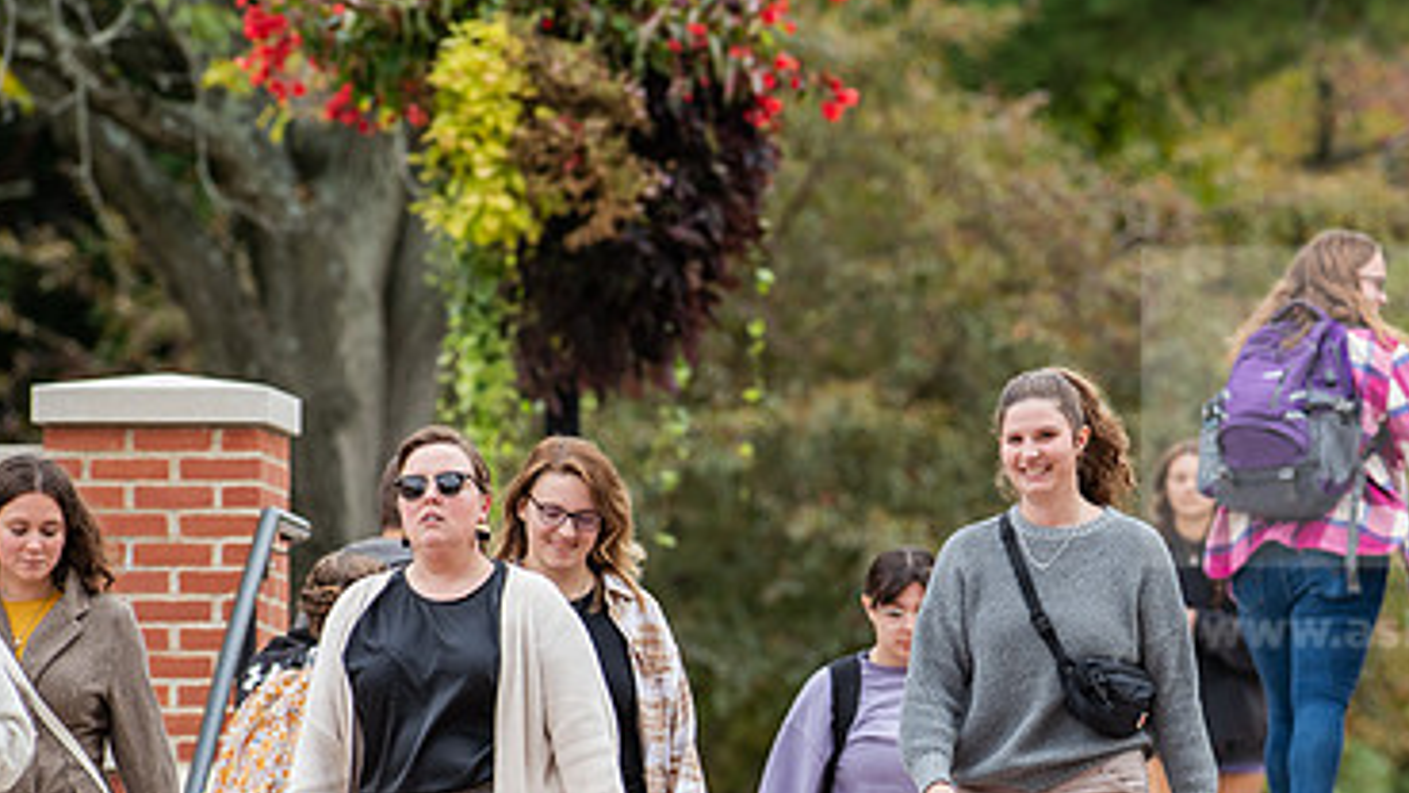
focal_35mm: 496
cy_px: 711
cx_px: 1026
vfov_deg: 2.4
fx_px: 18531
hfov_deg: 4.4
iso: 400
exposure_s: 1/500
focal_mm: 300
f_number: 6.3
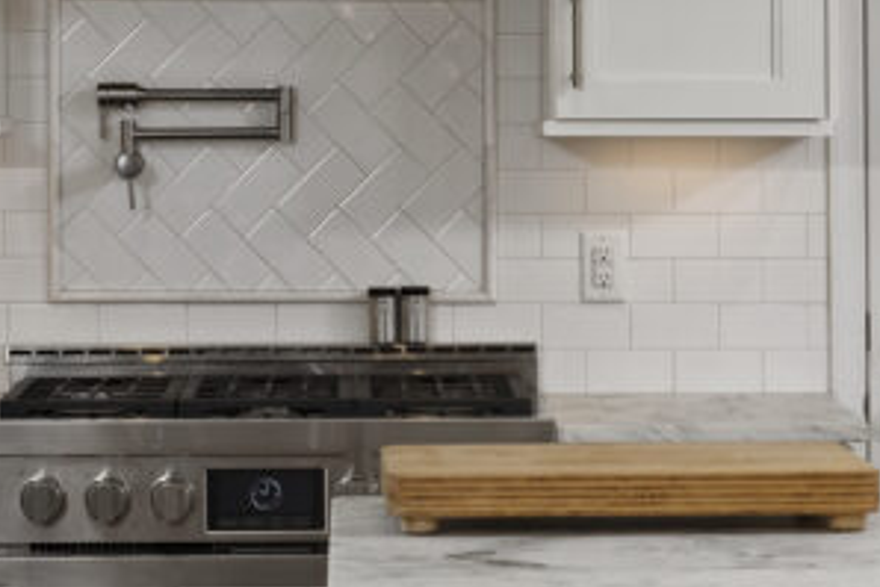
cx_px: 425
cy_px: 447
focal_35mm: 165
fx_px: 4035
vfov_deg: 8.3
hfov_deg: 12.4
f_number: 13
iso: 320
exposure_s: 1/13
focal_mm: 32
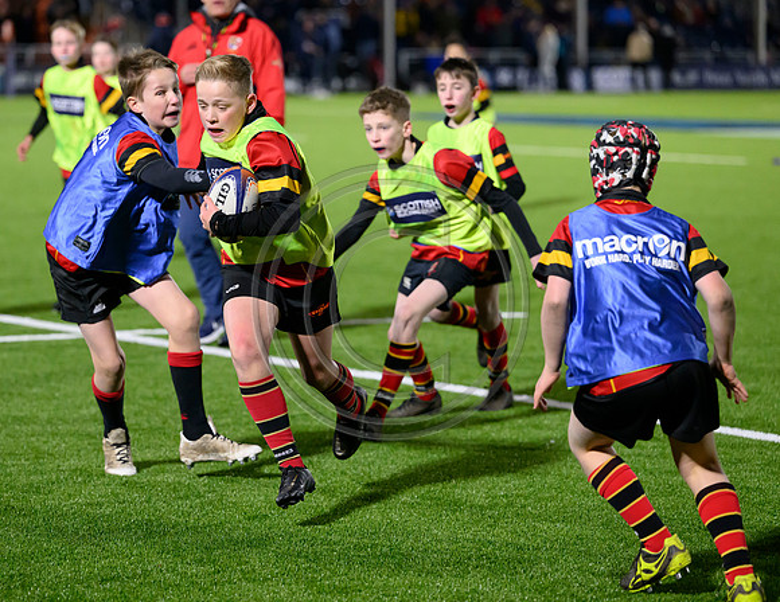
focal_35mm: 157
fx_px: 3580
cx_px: 302
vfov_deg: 9.6
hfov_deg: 12.4
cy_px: 284
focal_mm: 135
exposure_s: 1/1600
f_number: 3.2
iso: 6400
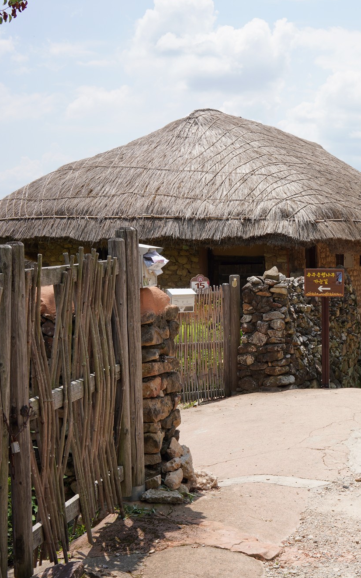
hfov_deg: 22.9
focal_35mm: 54
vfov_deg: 37.5
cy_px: 288
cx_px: 369
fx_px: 850
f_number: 13
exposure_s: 1/100
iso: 100
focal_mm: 35
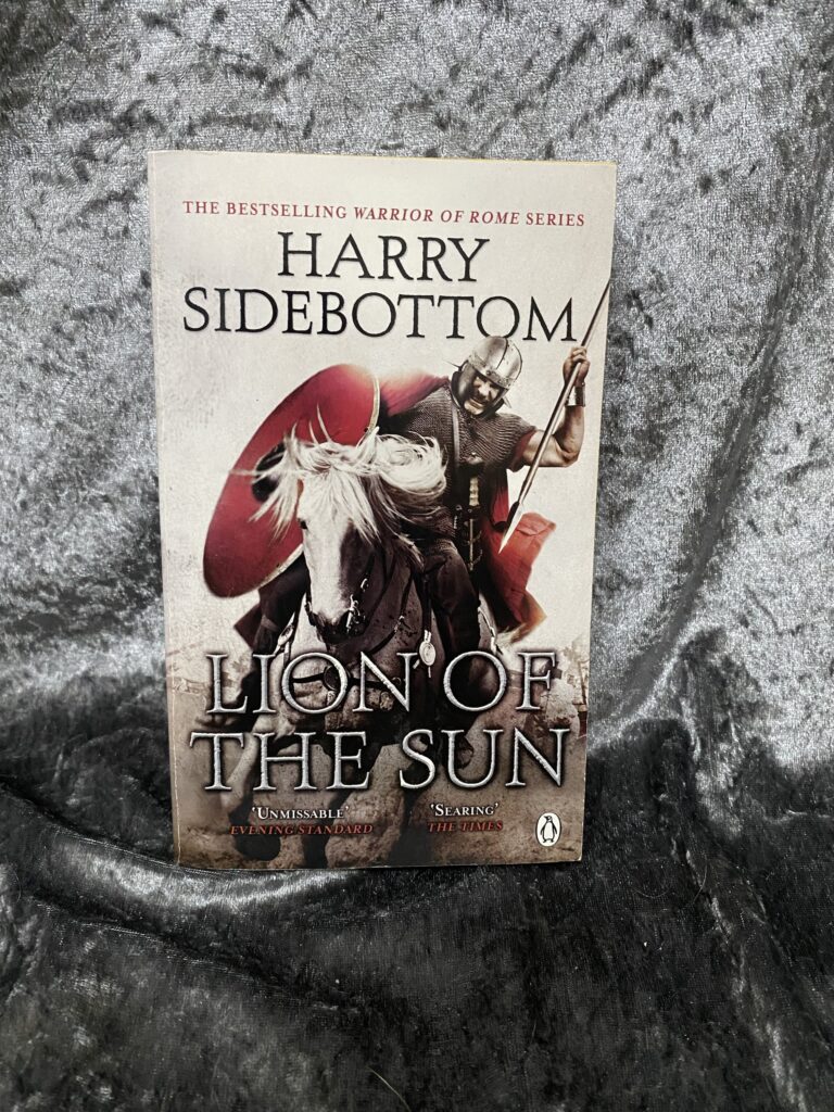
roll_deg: -0.9
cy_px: 556
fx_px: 835
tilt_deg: -30.1
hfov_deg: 53.1
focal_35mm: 26
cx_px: 417
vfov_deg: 67.3
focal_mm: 4.25
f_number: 1.8
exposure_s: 1/33
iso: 400
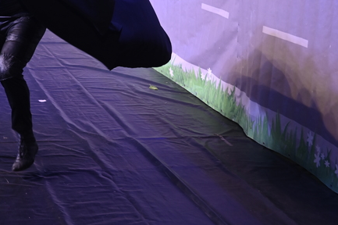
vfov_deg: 16.8
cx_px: 38
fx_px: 741
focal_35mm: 79
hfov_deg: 25.0
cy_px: -5
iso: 1000
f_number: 4
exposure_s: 1/125
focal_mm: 38
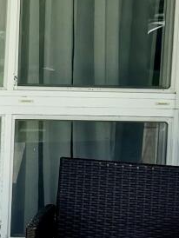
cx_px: -171
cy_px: 125
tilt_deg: -6.1
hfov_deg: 8.1
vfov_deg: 11.3
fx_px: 1205
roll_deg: -1.8
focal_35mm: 175
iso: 80
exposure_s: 1/4167
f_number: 1.78
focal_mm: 6.76
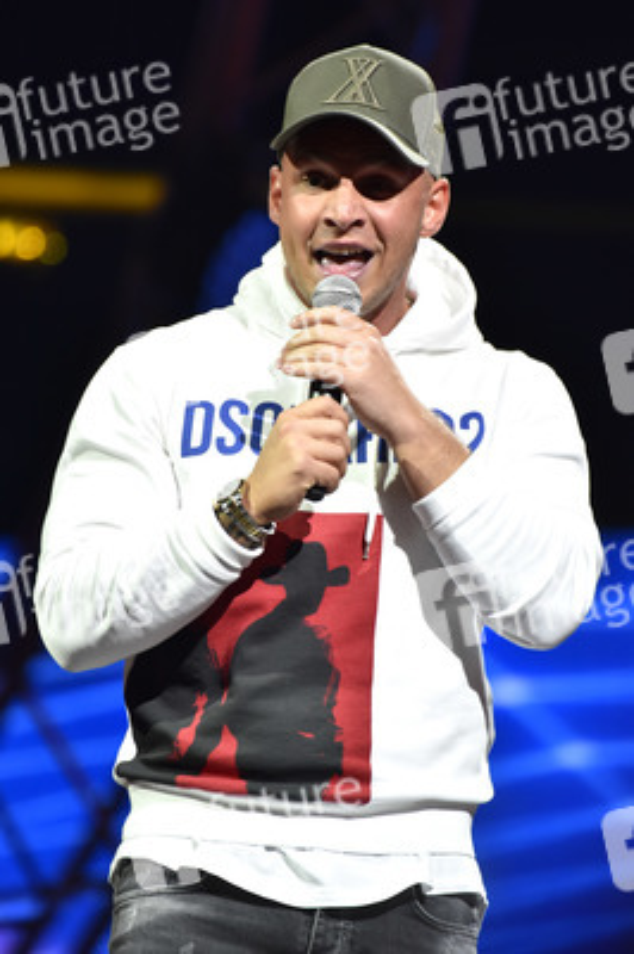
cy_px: 477
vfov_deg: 4.1
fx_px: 13230
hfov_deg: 2.7
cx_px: 317
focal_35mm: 500
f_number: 5.6
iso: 1600
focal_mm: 500
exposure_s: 1/160
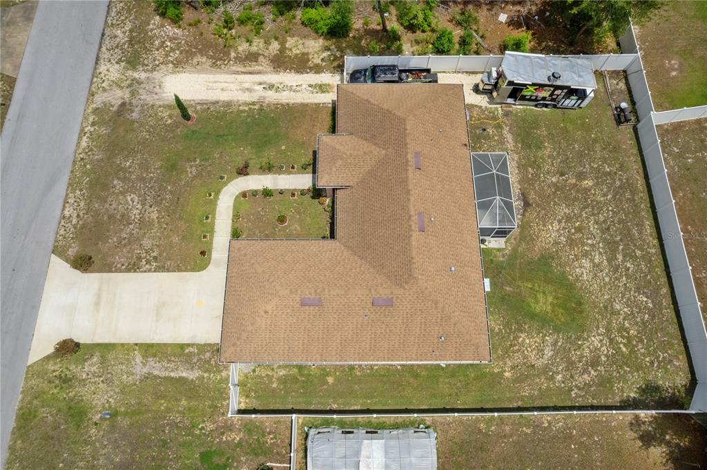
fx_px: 432
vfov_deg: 57.1
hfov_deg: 78.6
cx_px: 354
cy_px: 235
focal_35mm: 22
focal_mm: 8.38
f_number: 2.8
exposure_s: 1/1600
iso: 120
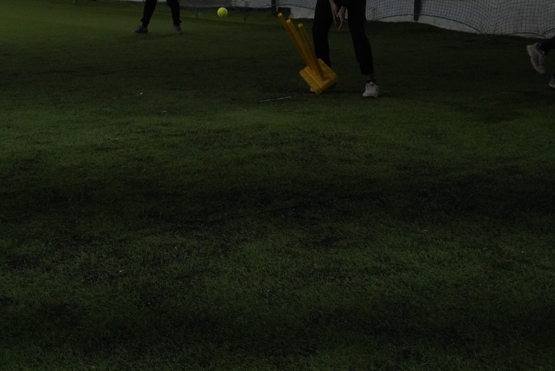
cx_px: 230
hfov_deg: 28.4
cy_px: 108
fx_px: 1095
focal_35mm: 71
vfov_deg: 19.1
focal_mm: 30
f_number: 4.5
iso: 3200
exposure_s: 1/1000
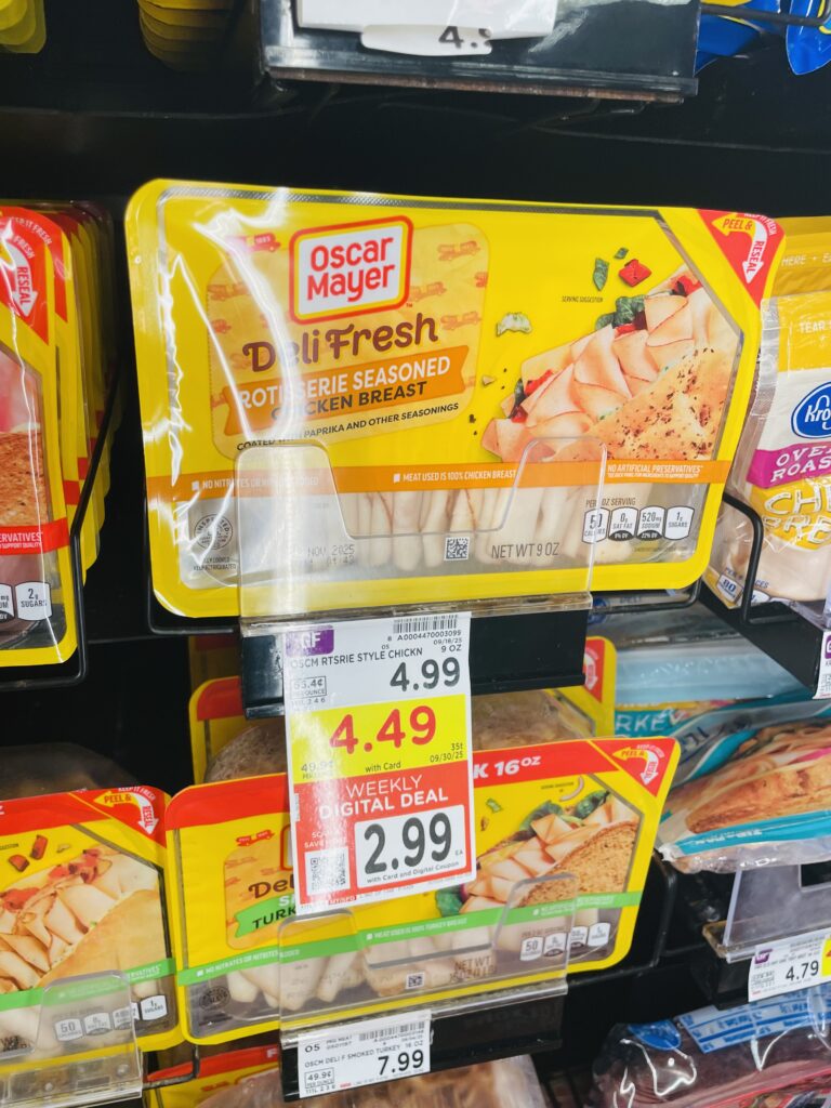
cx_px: 416
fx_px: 832
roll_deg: -1.6
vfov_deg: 67.3
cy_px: 554
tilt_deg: -20.7
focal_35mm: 26
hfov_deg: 53.1
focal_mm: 4.2
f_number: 1.6
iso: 40
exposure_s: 1/120
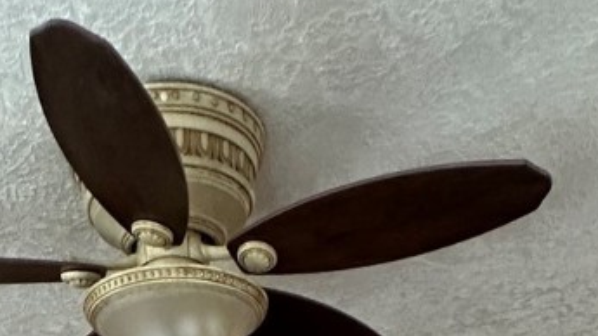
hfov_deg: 31.0
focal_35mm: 68
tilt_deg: -17.0
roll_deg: +1.4
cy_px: 1143
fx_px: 1078
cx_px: 289
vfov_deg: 9.9
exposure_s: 1/60
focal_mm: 2.22
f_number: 2.2
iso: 250
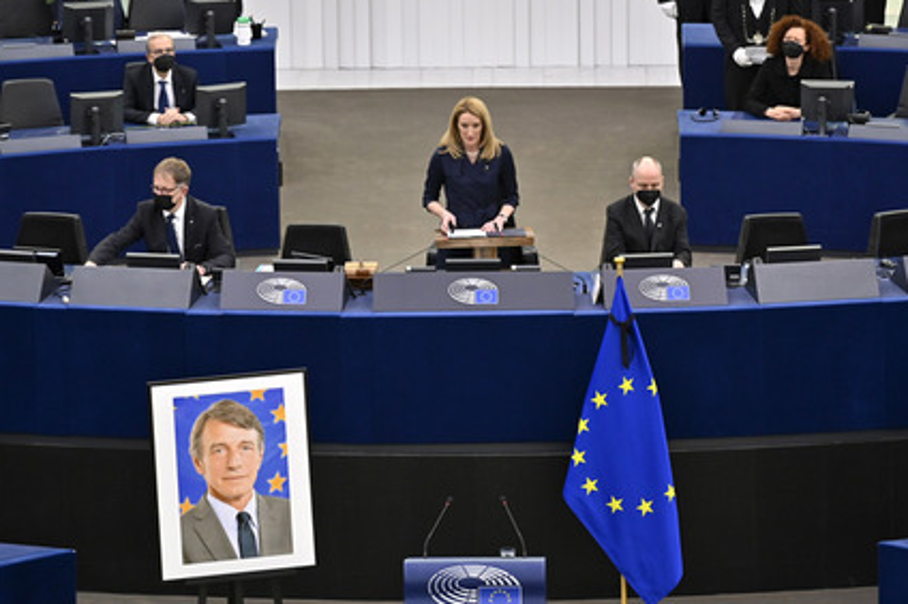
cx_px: 474
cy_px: 291
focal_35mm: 170
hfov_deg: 12.1
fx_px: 4284
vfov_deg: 8.1
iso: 800
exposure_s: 1/320
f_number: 2.8
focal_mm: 160
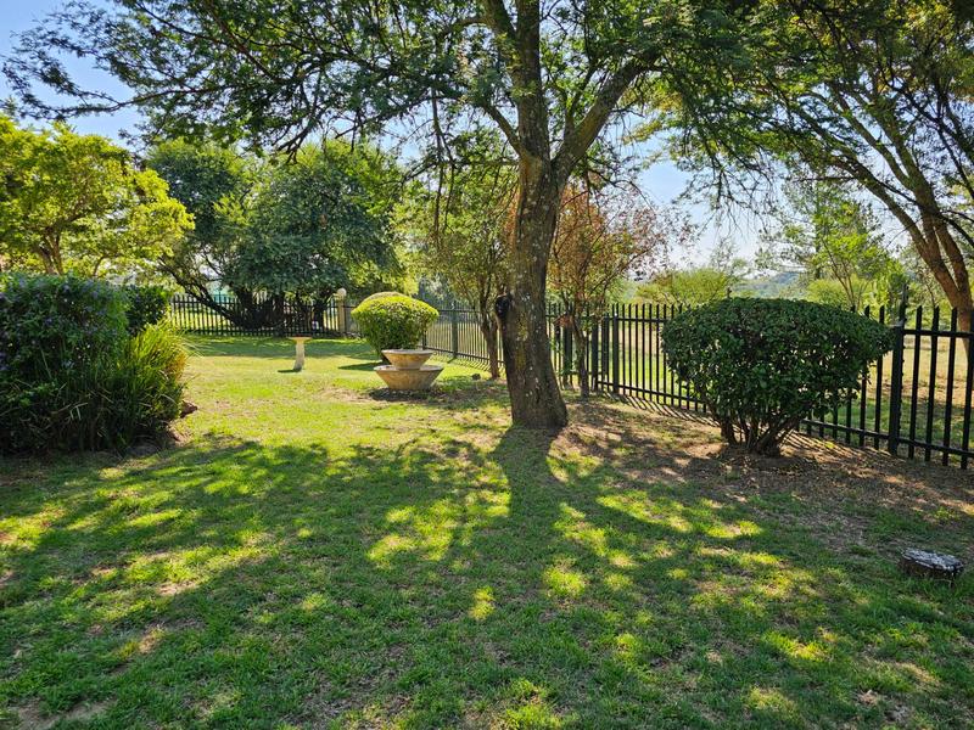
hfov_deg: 73.9
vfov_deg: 58.9
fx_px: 647
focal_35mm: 23
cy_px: 365
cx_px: 487
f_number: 1.7
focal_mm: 6.3
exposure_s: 1/233
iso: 10
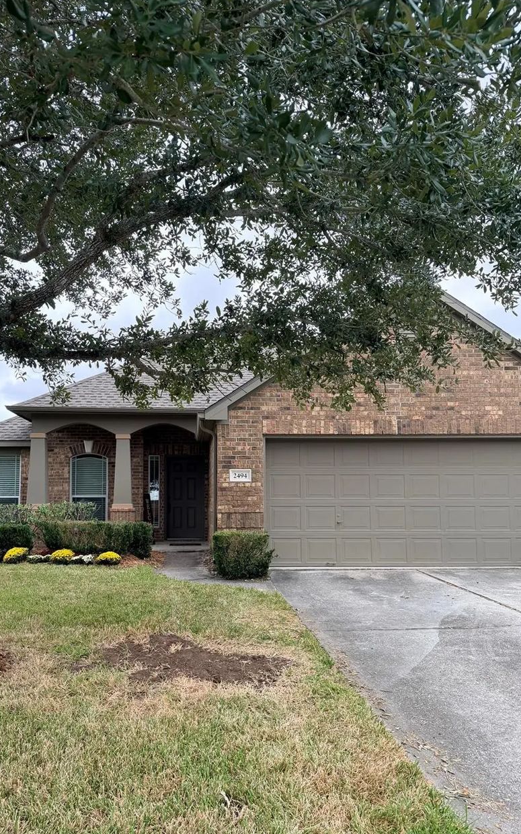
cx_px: 231
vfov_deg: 66.3
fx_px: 636
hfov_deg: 44.5
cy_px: 457
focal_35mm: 28
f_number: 1.78
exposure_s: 1/708
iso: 100
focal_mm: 6.76
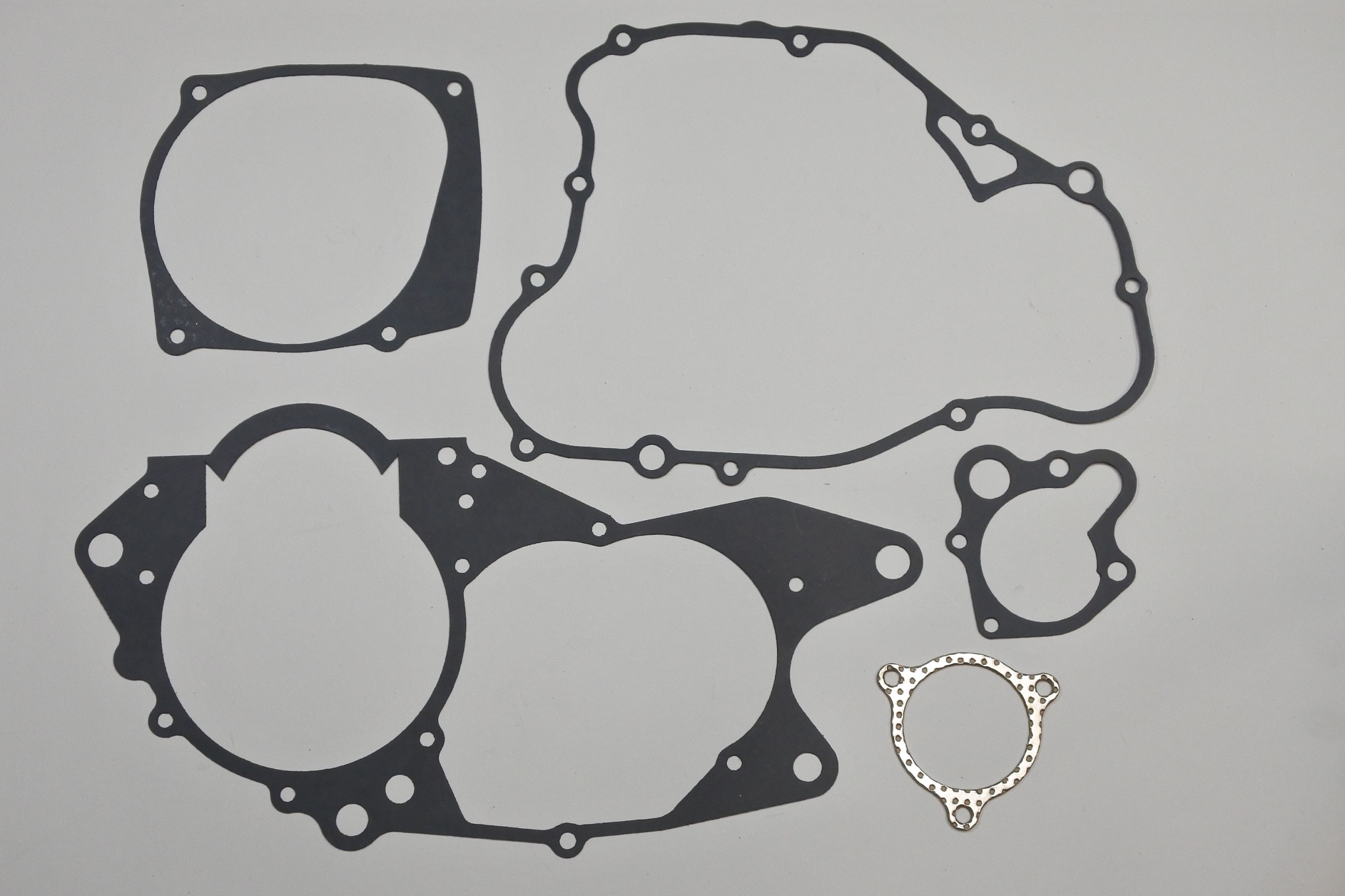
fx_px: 1756
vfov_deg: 28.6
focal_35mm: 47
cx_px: 672
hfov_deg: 41.9
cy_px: 448
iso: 560
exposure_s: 1/125
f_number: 4.5
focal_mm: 17.6
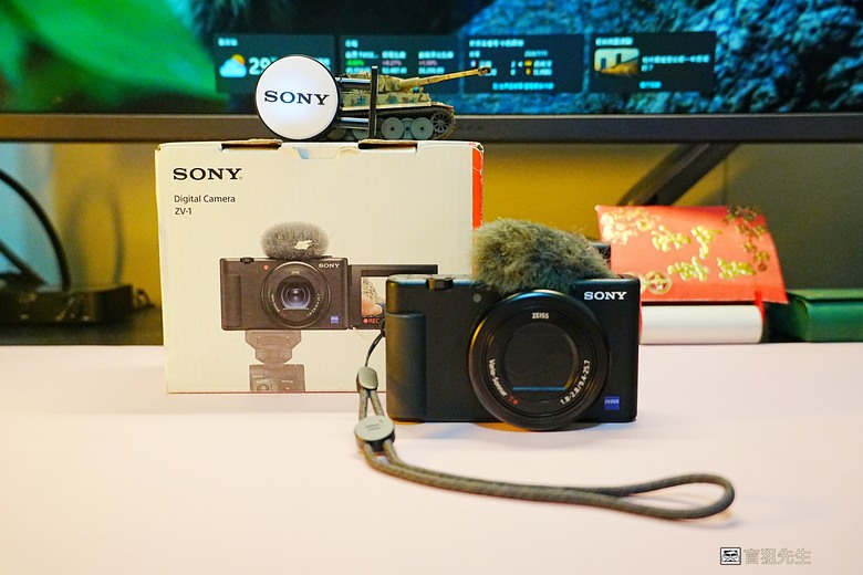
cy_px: 288
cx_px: 432
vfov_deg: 38.4
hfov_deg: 55.1
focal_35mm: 34
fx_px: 827
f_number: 4
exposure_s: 1/125
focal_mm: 23
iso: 3200
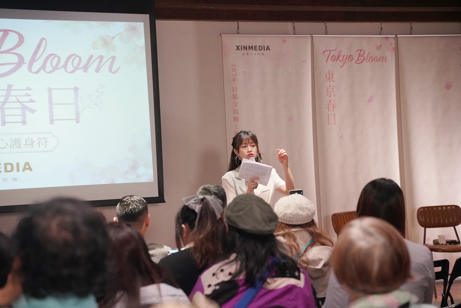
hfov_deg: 27.0
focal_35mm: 75
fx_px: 960
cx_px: 230
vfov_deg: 18.2
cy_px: 154
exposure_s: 1/160
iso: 8000
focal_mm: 75
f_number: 4
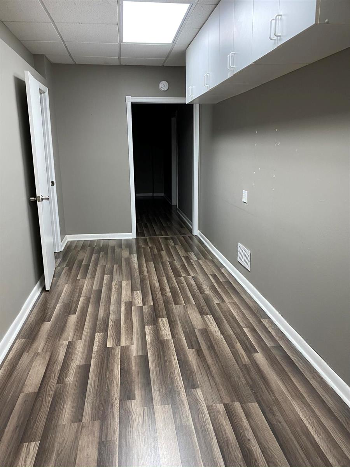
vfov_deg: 67.3
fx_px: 351
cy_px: 234
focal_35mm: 26
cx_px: 175
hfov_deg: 53.1
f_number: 1.8
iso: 80
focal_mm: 4.25
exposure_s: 1/60
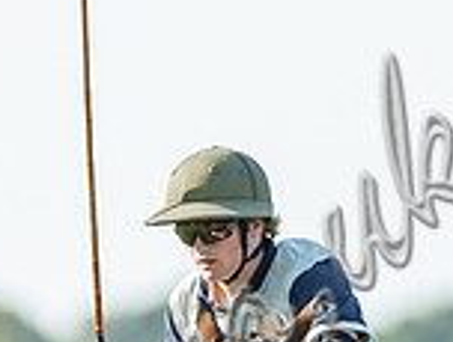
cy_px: 716
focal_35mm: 2469
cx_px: -129
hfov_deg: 0.8
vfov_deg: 0.6
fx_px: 32413
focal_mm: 300
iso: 320
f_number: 3.2
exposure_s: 1/1600
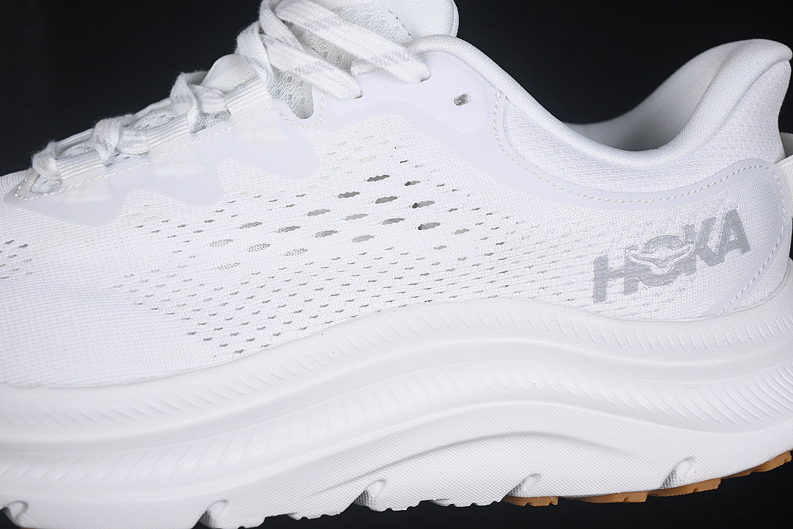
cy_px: 264
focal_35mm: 75
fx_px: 1652
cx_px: 396
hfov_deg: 27.0
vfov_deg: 18.2
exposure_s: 1/100
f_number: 7.1
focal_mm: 50
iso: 160
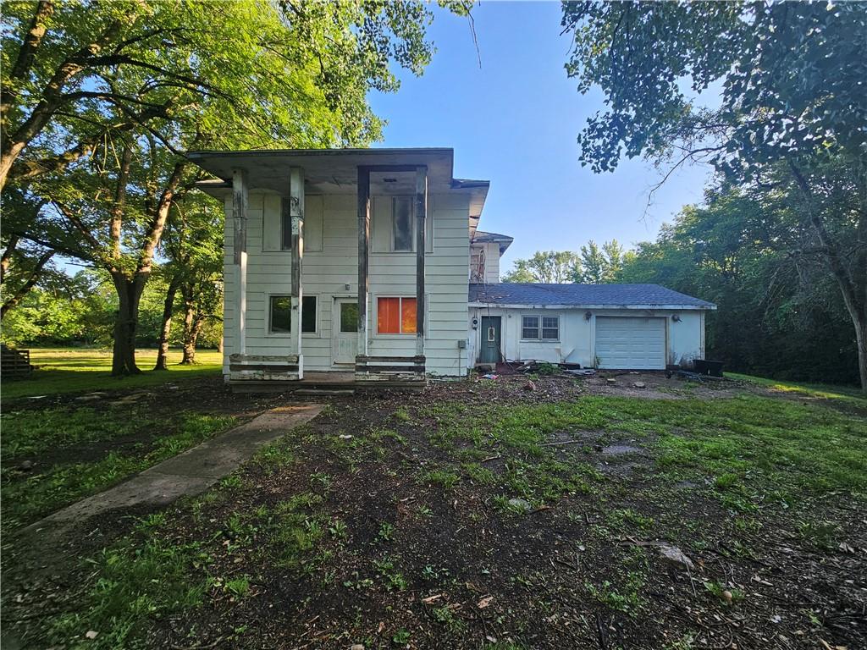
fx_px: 326
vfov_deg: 89.9
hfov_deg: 106.2
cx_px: 434
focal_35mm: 13
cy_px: 325
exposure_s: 1/252
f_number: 2.2
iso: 50
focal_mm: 2.2
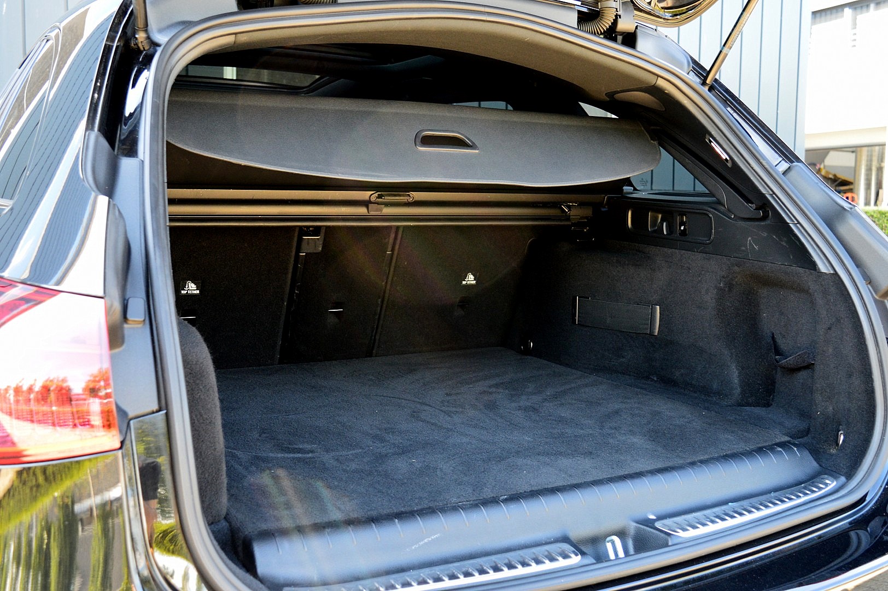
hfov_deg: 53.2
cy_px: 296
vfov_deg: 36.8
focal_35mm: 36
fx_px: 887
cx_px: 444
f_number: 5
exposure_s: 1/60
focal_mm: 24
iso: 800
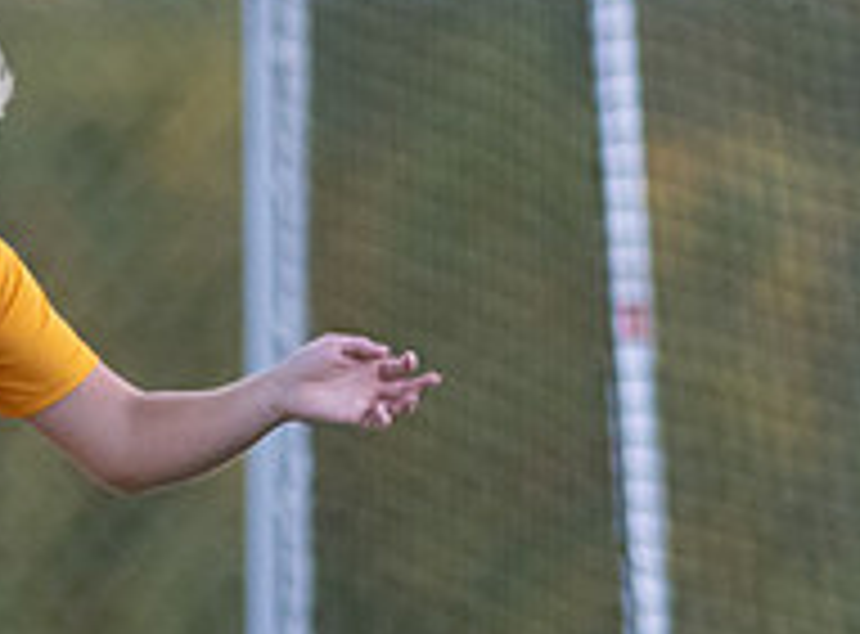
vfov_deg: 0.6
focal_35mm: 2420
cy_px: 867
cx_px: -577
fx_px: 59784
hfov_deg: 0.8
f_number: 2.8
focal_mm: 300
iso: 1400
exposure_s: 1/1600
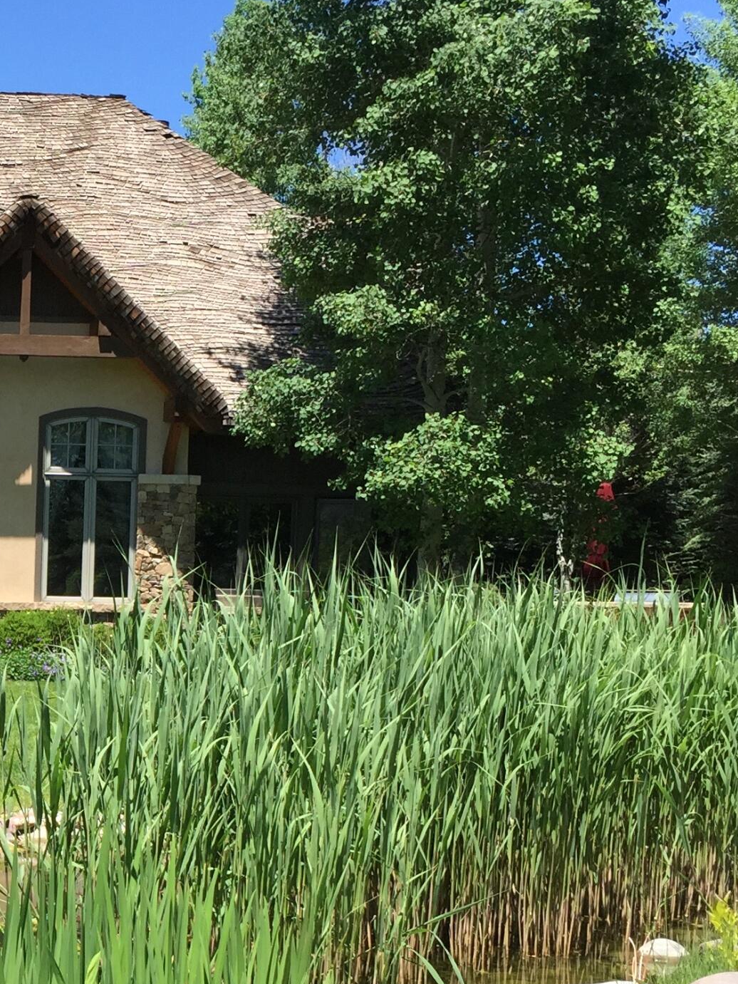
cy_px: 730
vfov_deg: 30.2
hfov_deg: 21.9
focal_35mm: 63
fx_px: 1791
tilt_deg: -3.3
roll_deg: -2.0
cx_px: -94
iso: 32
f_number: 2.2
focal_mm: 4.15
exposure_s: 1/1068
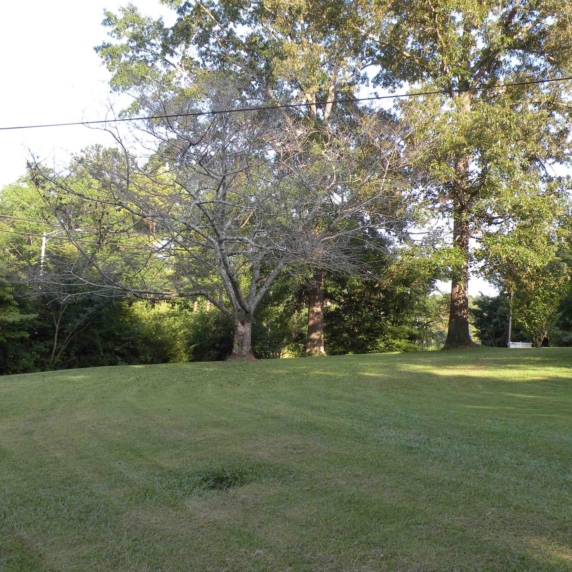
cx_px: 287
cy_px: 286
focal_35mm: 39
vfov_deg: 42.8
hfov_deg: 42.8
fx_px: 729
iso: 64
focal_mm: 5.8
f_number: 4.5
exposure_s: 1/81.7
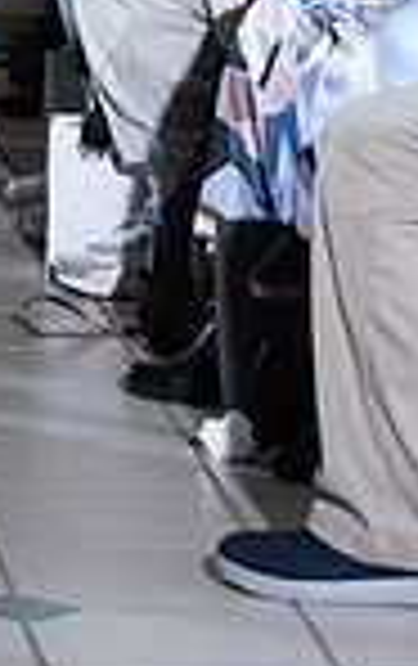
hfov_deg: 4.5
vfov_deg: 7.5
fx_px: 5066
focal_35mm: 279
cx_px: -845
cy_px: -128
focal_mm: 70
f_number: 5
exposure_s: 1/160
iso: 1250
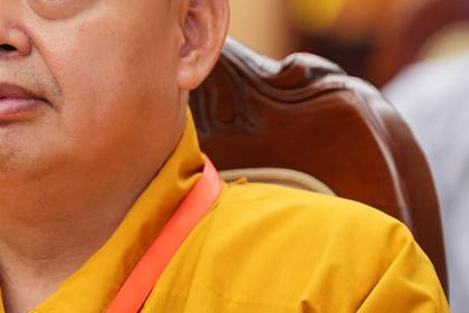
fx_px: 5354
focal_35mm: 411
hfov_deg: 5.0
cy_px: 120
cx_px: -18
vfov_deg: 3.3
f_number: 2.8
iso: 1600
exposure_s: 1/125
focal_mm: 144
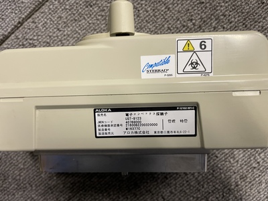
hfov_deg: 67.3
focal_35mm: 26
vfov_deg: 53.1
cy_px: 100
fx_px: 201
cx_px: 134
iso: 160
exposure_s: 1/50
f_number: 1.6
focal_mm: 4.2
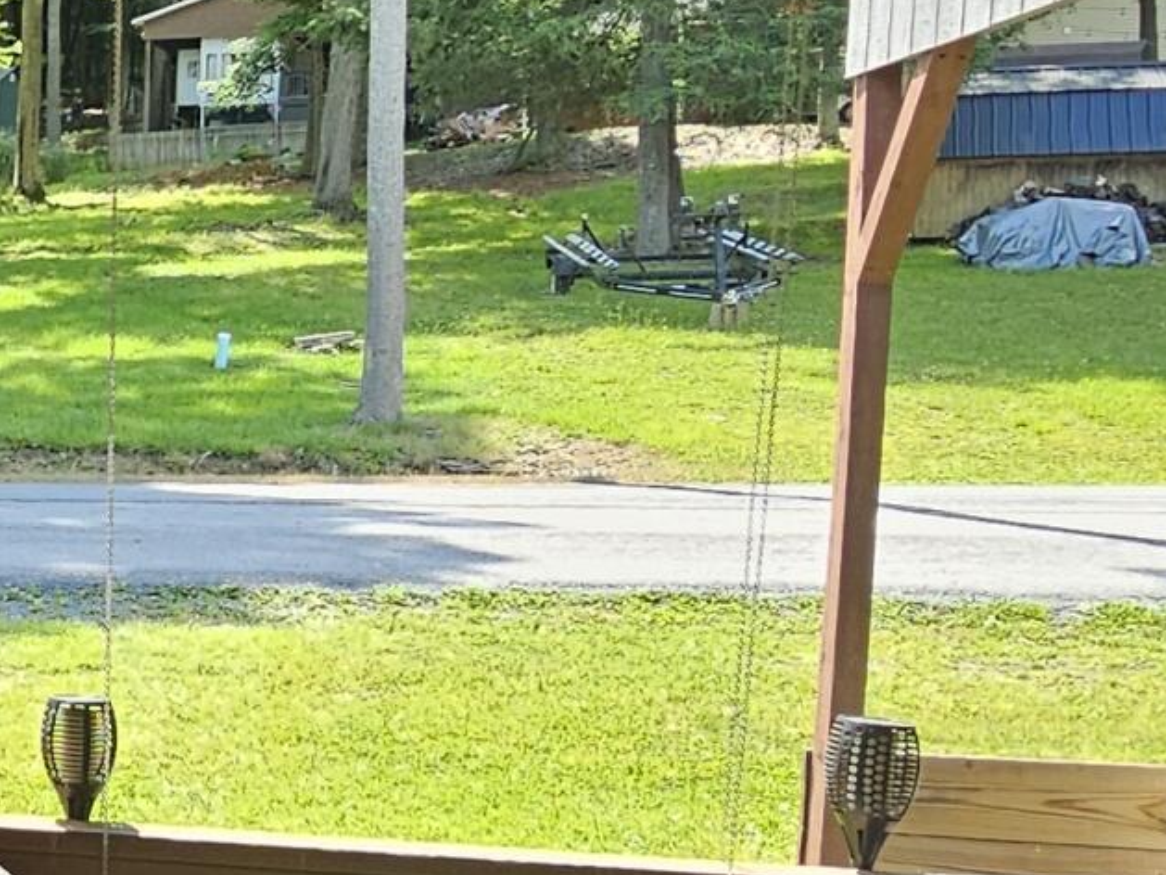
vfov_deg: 23.7
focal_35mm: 62
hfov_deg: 24.7
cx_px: -545
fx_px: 2089
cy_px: 476
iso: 50
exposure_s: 1/275
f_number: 2.2
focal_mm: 2.2
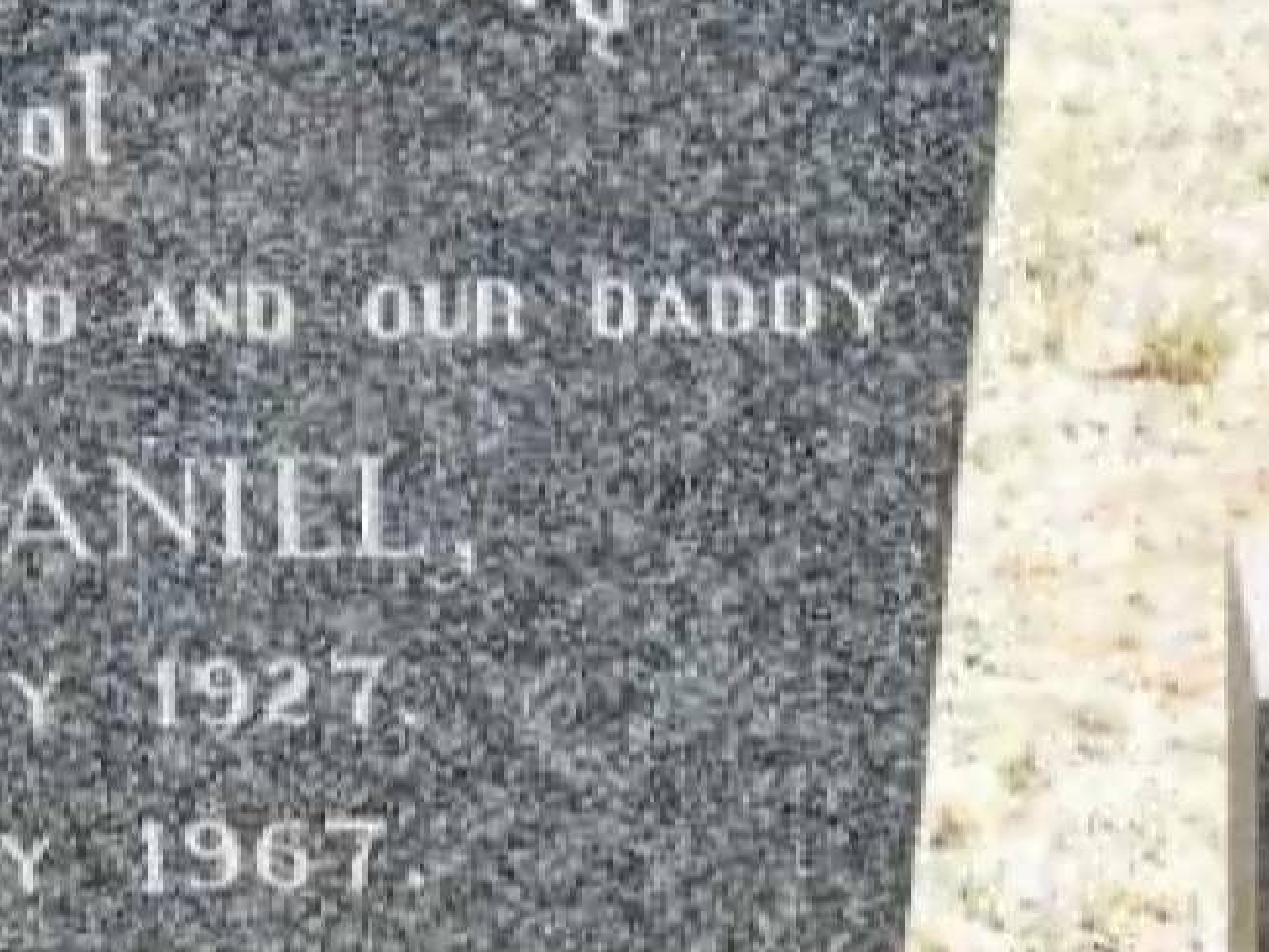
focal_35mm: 267
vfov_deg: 5.6
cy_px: 510
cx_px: 224
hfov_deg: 7.4
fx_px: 9788
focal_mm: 24.03
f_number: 6.7
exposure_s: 1/100
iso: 80
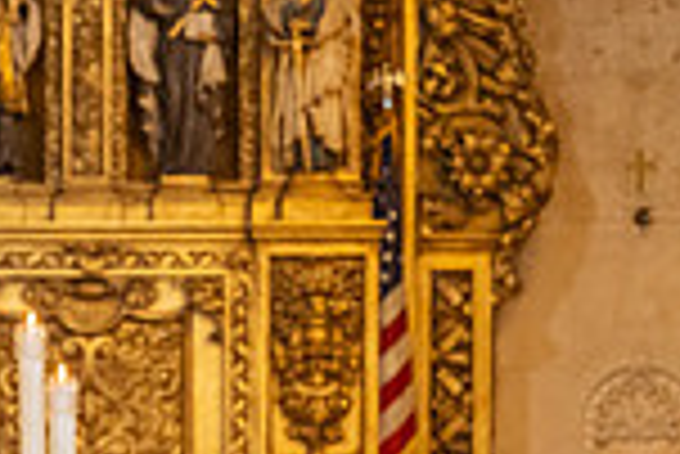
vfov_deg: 5.2
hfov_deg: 7.6
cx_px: -531
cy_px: 748
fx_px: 4935
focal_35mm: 261
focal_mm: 68
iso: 2000
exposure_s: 1/200
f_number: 3.5
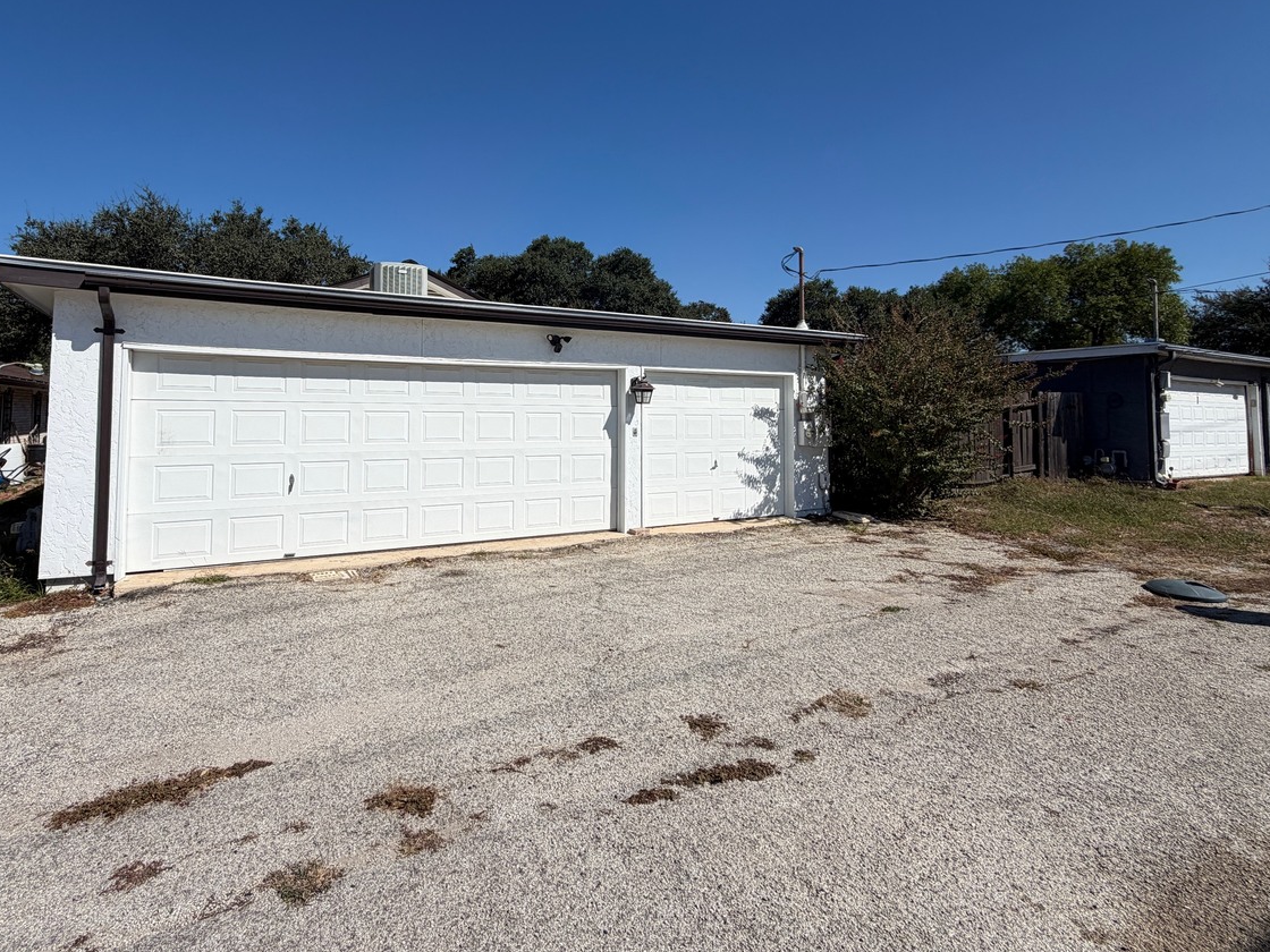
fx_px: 660
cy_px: 381
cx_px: 535
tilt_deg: +2.7
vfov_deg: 70.9
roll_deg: -0.1
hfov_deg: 87.1
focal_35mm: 18
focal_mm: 2.22
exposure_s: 1/1698
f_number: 2.2
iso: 25
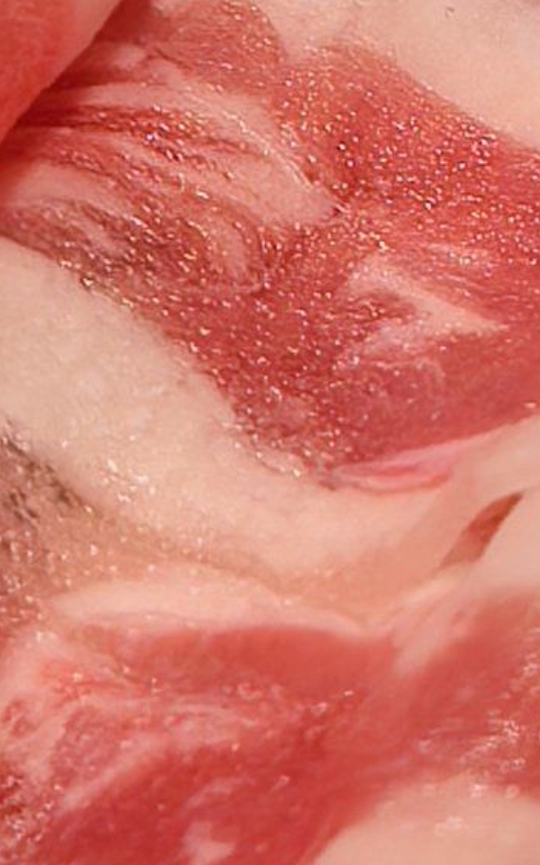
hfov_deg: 4.6
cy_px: -559
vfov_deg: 7.4
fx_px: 6549
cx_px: -575
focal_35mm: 278
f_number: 2.8
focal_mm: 8.5
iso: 100
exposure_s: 1/100
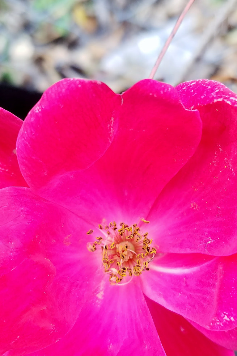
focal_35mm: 44
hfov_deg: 30.4
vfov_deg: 44.0
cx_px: 141
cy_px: 231
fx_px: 435
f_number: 1.7
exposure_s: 1/180
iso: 50
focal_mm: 4.2
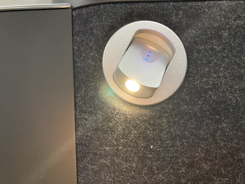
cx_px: 122
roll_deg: +2.0
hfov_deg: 63.4
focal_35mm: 28
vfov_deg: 49.7
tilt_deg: +1.6
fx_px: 198
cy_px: 92
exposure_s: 1/37
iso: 400
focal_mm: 3.99
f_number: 1.8
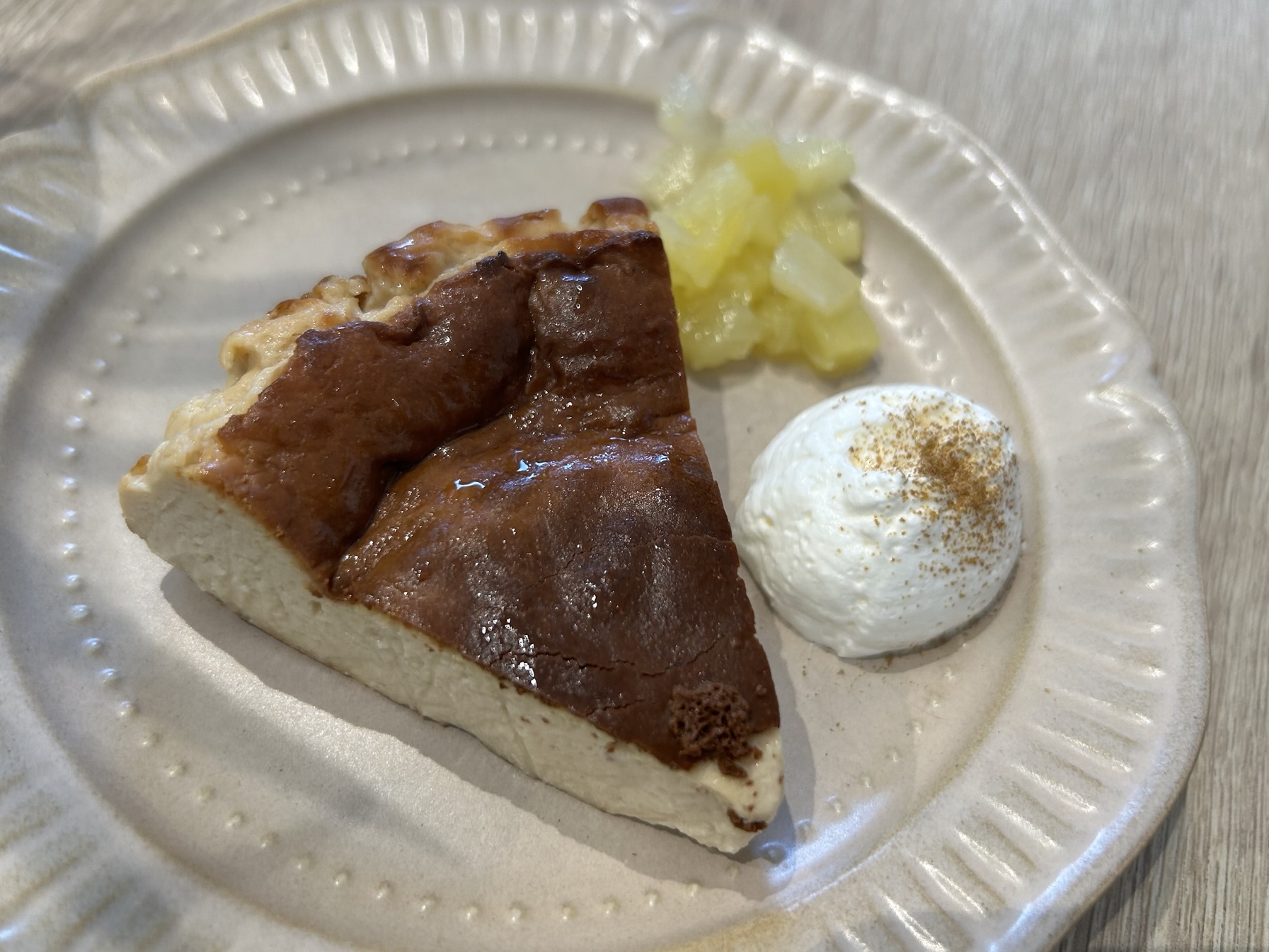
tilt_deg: -56.1
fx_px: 1063
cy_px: 461
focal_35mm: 29
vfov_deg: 48.2
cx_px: 643
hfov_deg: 61.7
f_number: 1.5
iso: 64
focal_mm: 5.7
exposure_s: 1/100
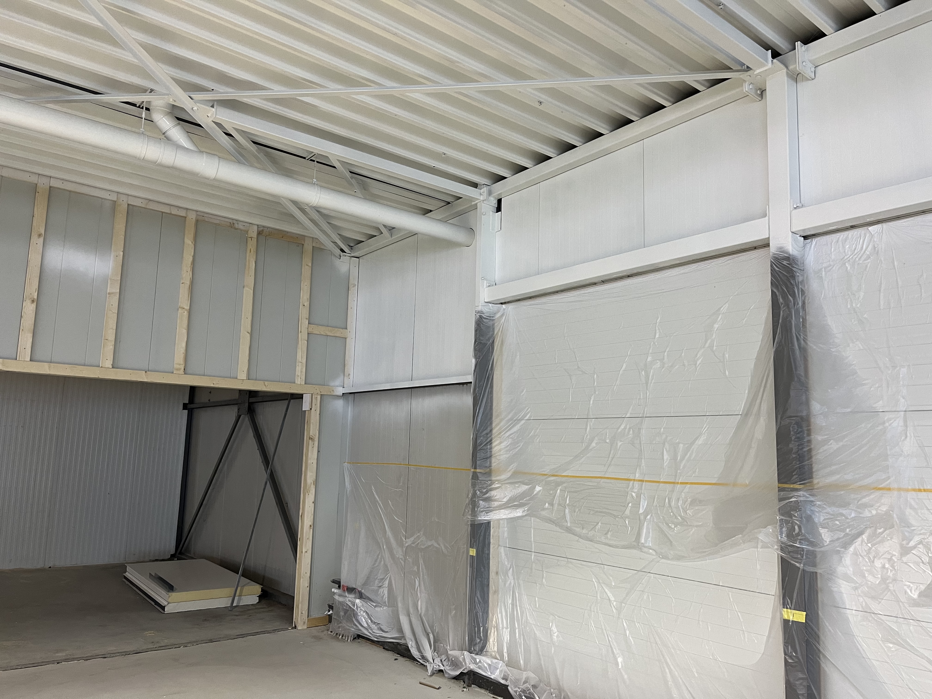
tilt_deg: +7.7
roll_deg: -1.9
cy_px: 350
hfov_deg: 67.3
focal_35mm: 26
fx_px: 700
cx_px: 466
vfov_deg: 53.1
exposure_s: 1/50
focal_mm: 5.1
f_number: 1.6
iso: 125
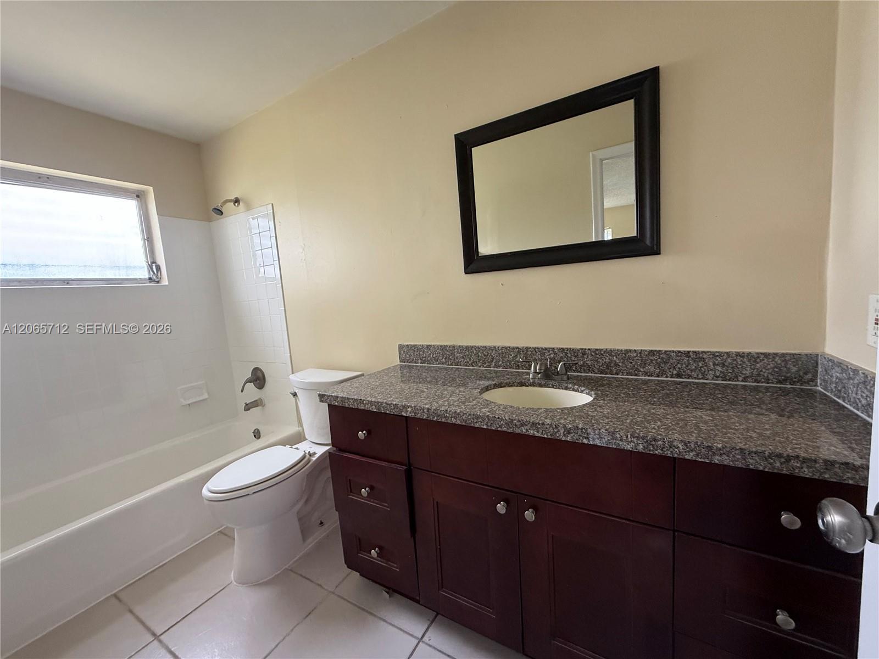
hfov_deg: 102.1
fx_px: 356
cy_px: 330
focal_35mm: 14
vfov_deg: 85.7
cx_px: 440
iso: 320
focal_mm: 2.22
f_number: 2.2
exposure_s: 1/104
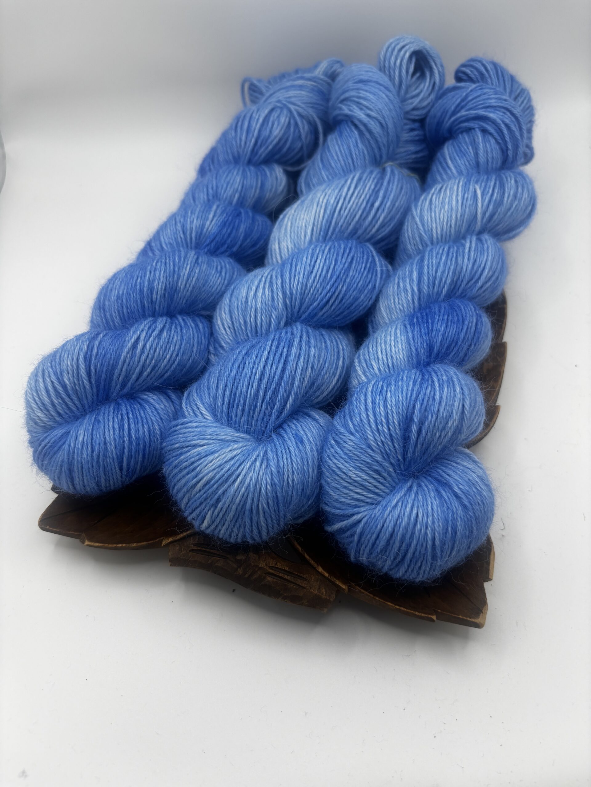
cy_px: 394
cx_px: 296
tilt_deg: -53.5
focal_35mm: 26
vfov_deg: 67.3
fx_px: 592
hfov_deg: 53.1
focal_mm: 5.96
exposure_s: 1/197
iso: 40
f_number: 1.6
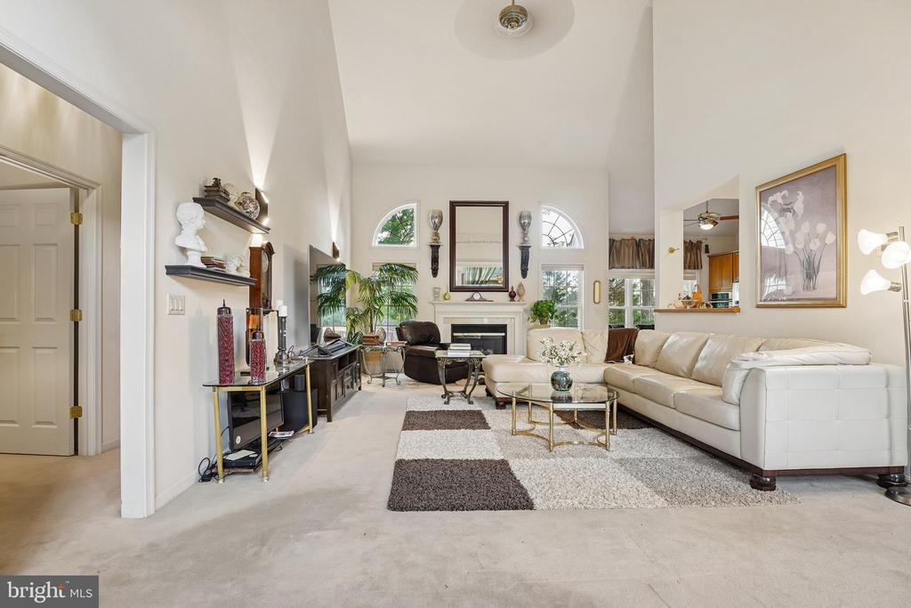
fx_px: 413
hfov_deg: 95.7
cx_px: 456
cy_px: 304
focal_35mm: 16
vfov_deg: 72.7
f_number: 8
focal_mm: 16.3
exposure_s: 1/8
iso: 320
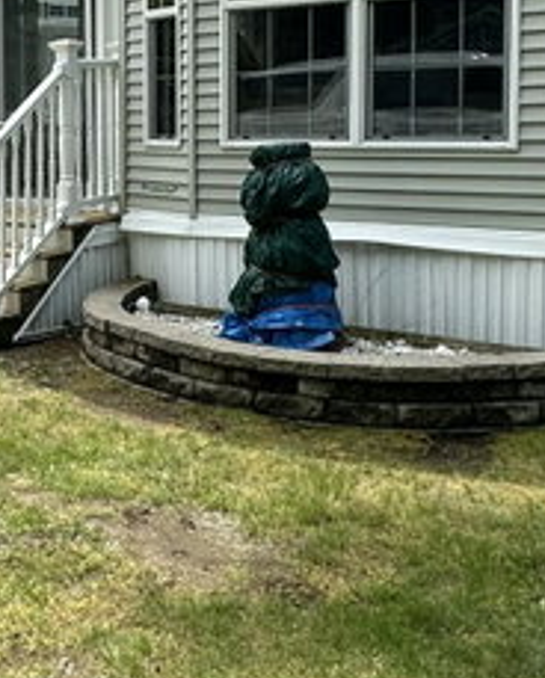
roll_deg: +1.6
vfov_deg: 30.7
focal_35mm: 61
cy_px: 225
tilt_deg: -5.8
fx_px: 1227
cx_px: -71
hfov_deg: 23.4
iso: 40
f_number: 2.2
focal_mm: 2.22
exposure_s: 1/888
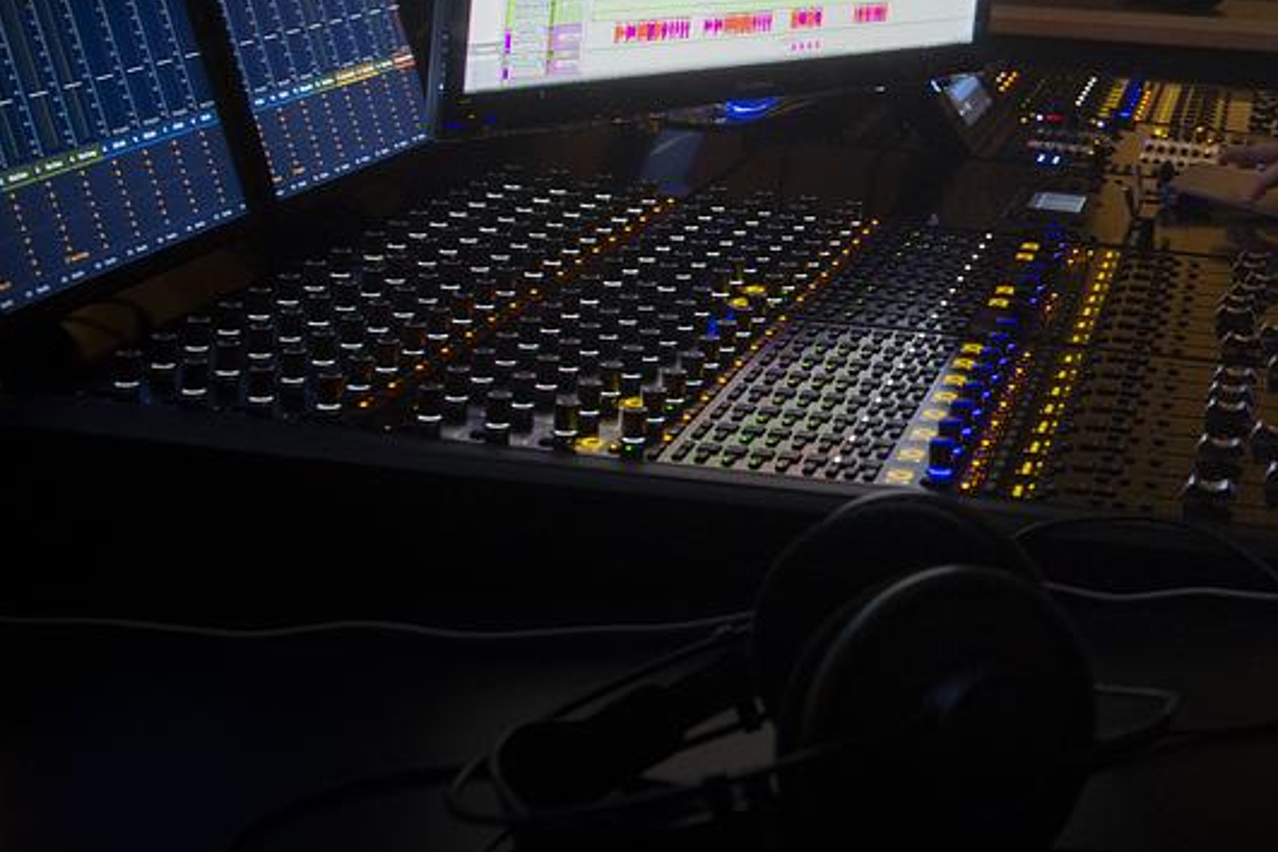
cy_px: 20
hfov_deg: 30.2
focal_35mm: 61
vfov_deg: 21.5
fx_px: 2165
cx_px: 1324
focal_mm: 27
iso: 1000
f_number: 4.5
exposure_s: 1/13
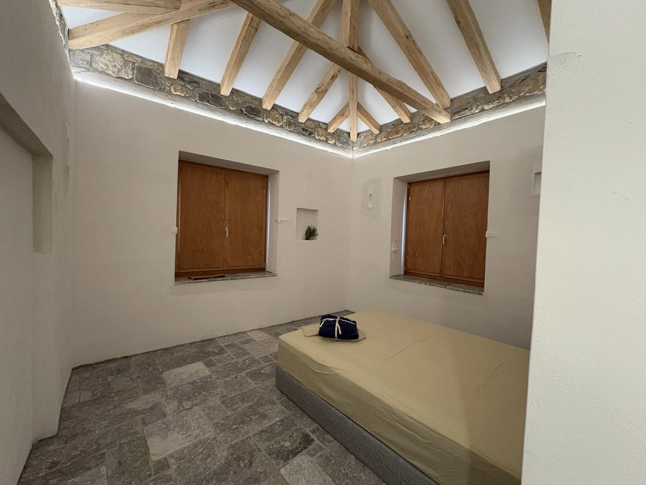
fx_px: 261
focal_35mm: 14
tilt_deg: -1.1
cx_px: 323
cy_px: 242
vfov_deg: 85.7
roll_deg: -1.6
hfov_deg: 102.1
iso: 640
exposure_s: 1/60
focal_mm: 2.22
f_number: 2.2
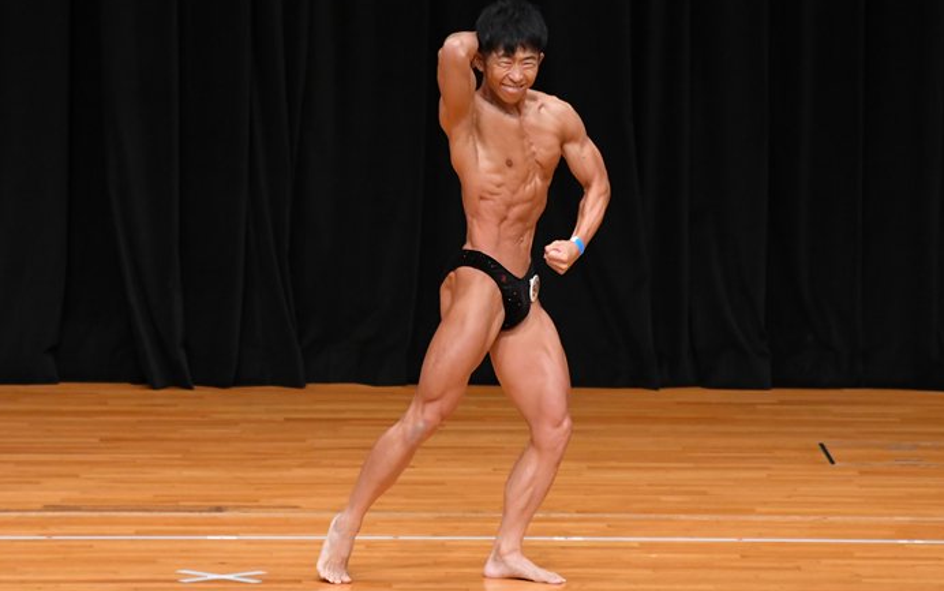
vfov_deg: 4.3
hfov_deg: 6.8
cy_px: 291
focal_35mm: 308
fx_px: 7927
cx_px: 463
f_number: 5.6
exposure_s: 1/400
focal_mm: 180
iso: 3200
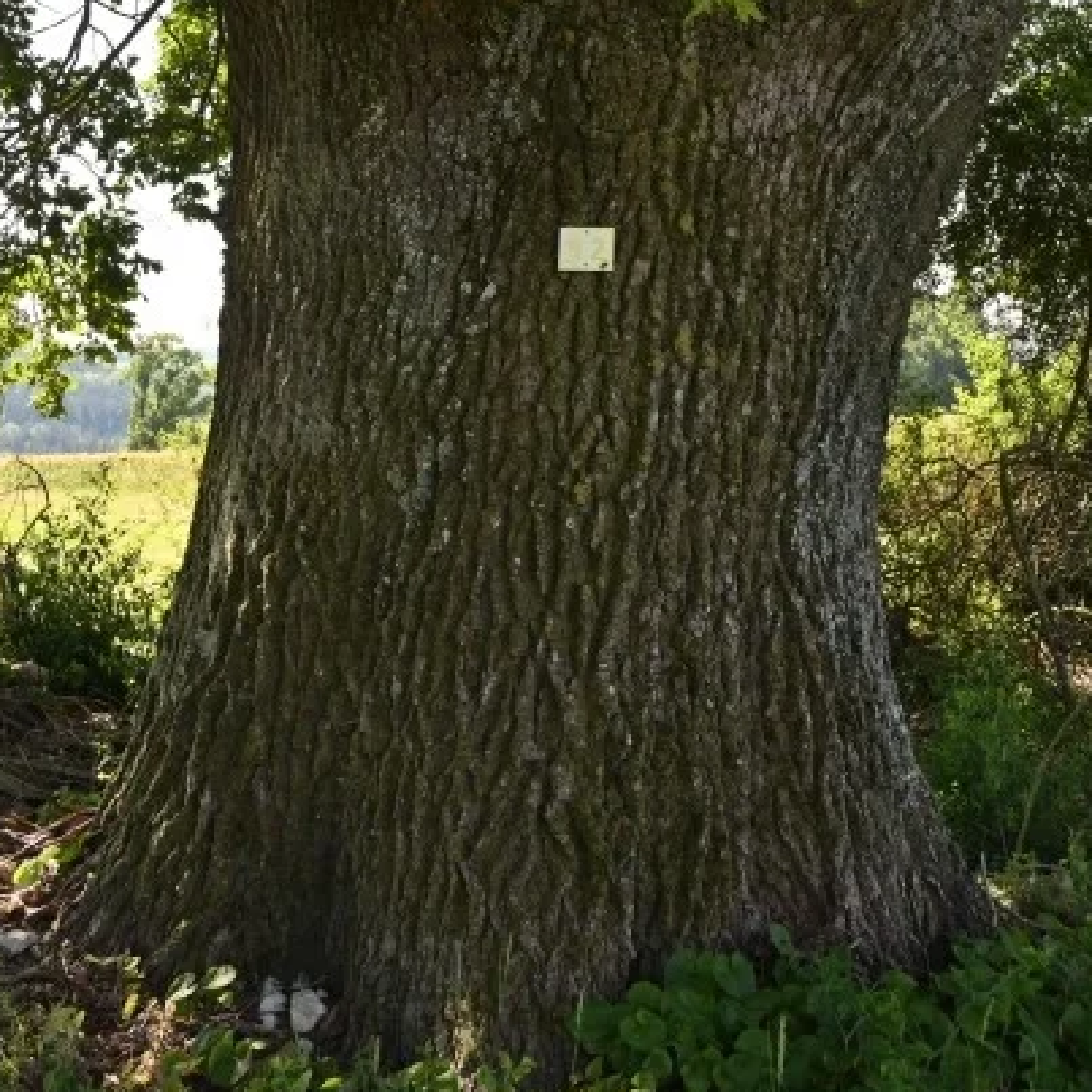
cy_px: 125
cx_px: 650
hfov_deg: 25.6
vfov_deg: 25.0
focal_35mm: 67
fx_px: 2396
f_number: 5.6
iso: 160
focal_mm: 29.5
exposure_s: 1/250
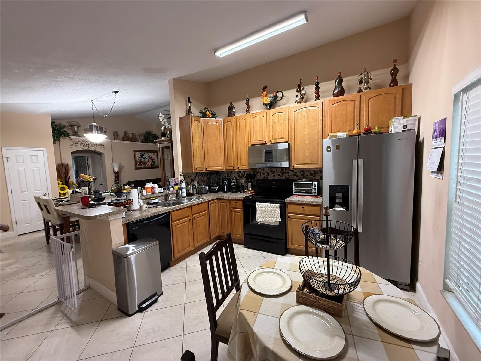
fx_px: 195
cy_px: 180
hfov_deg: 102.1
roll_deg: +1.4
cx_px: 240
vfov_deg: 85.7
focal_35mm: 14
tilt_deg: -4.8
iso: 500
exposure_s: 1/60
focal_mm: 2.22
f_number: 2.2
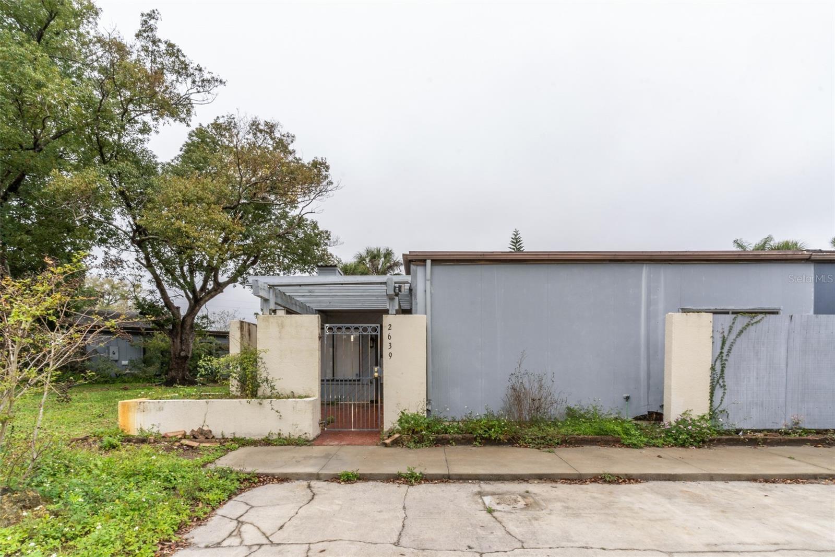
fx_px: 394
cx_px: 418
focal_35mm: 17
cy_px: 278
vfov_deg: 70.4
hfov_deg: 93.3
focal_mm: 17
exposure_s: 1/60
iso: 200
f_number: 16
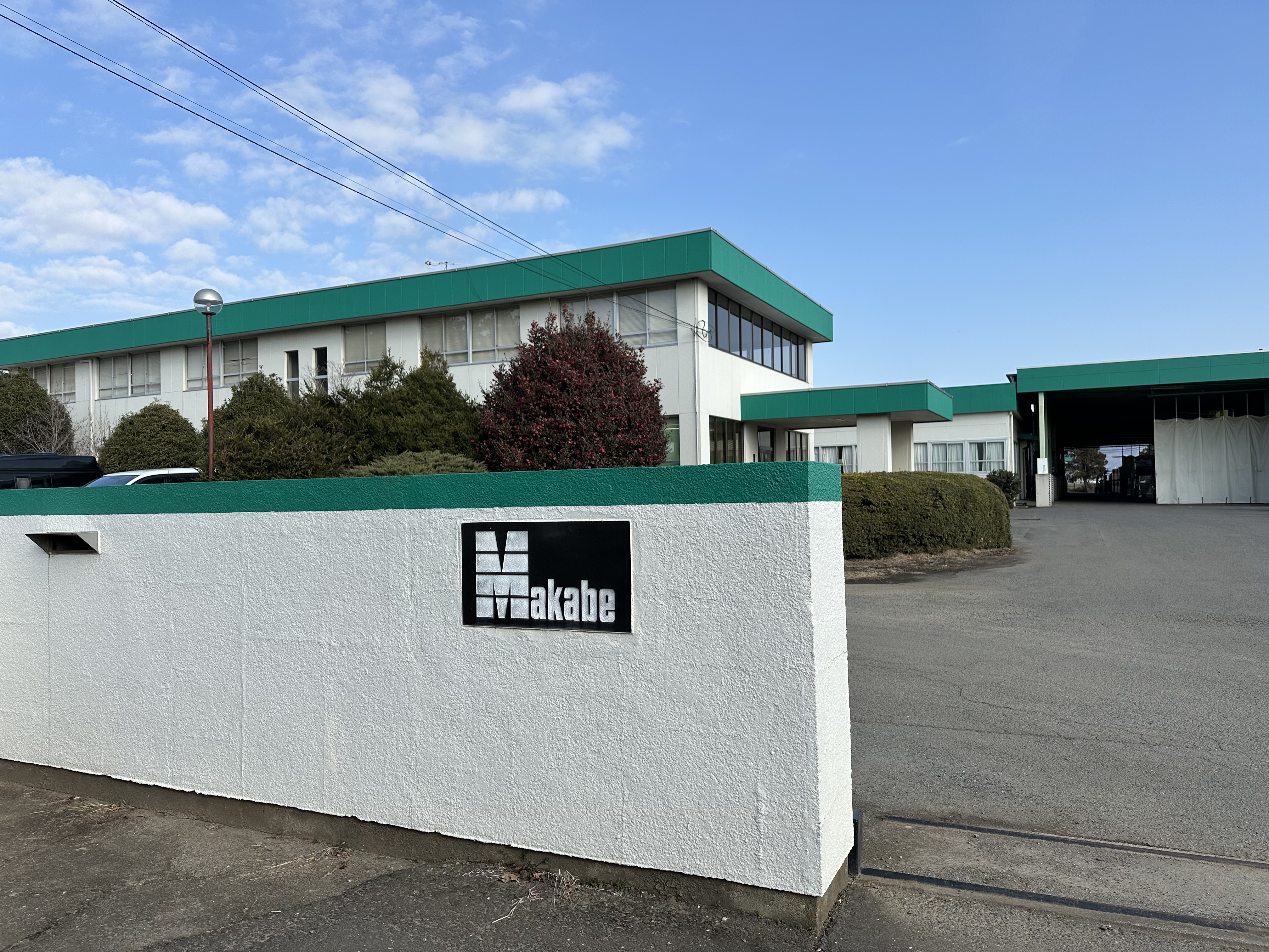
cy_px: 476
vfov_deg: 56.8
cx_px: 634
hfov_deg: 71.6
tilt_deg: +0.7
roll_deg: +0.9
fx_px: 880
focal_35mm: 24
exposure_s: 1/3717
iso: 80
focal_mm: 6.86
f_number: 1.78
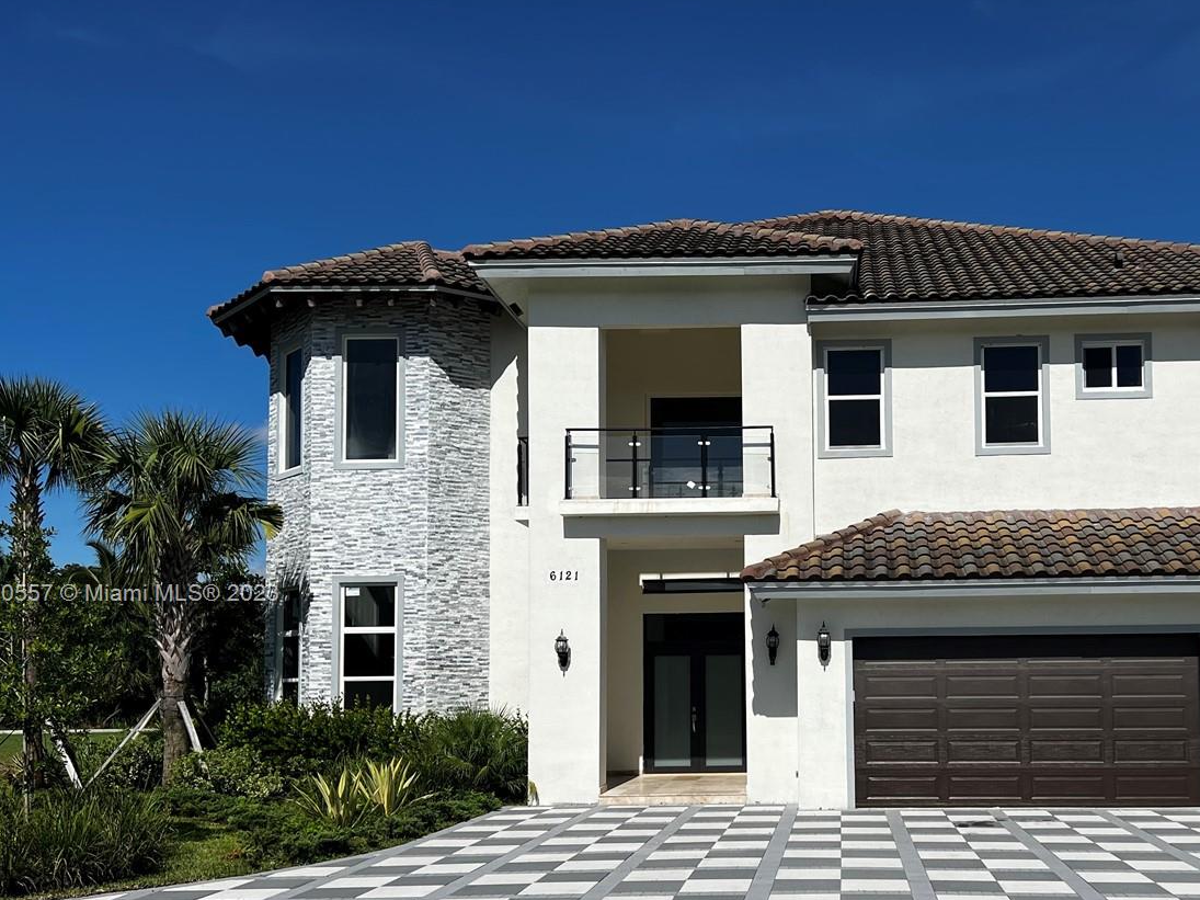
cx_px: 805
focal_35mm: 38
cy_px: 595
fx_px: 1317
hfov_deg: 48.1
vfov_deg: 37.3
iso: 50
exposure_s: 1/9434
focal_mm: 5.7
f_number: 1.5
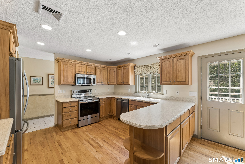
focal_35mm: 14
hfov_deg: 104.3
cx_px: 122
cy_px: 82
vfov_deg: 81.2
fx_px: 95
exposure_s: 1/8
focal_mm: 14
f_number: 13
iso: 400
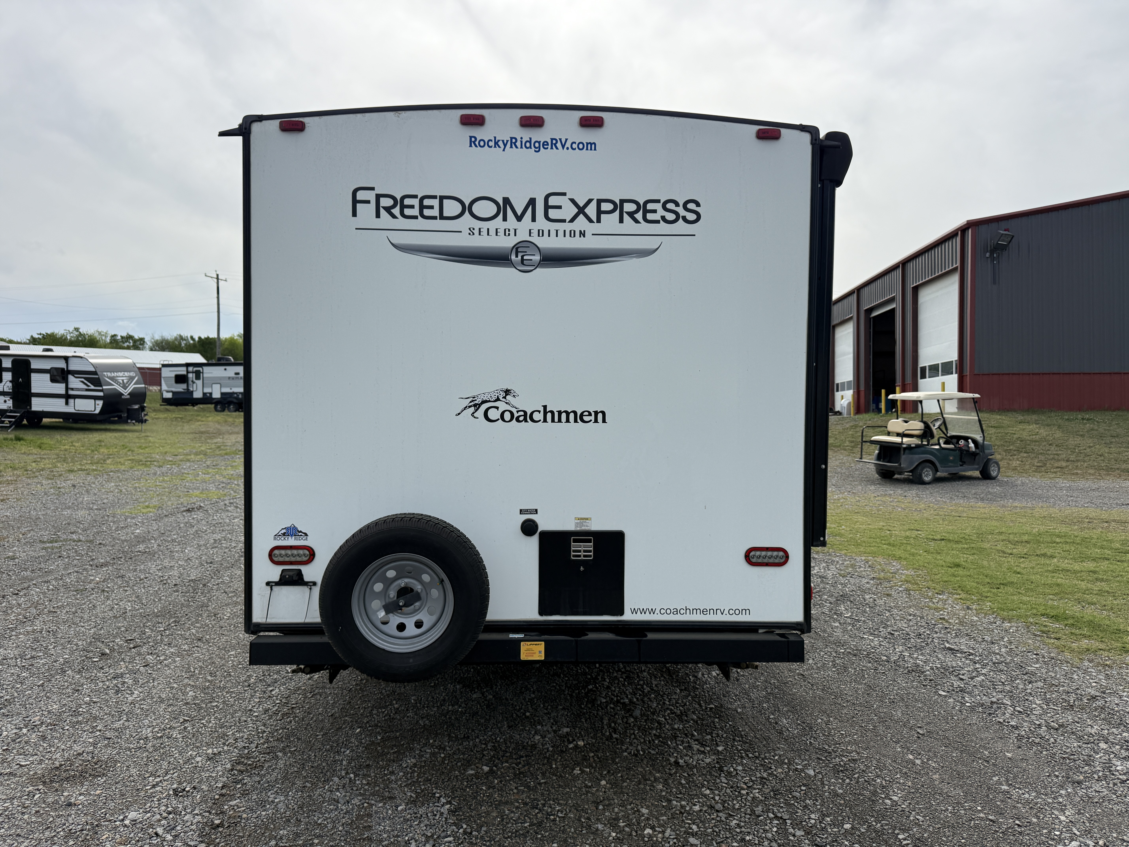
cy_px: 424
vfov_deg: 56.8
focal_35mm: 24
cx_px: 564
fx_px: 783
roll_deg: +0.8
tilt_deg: +0.3
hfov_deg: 71.6
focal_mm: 6.76
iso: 100
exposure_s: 1/7353
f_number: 1.78
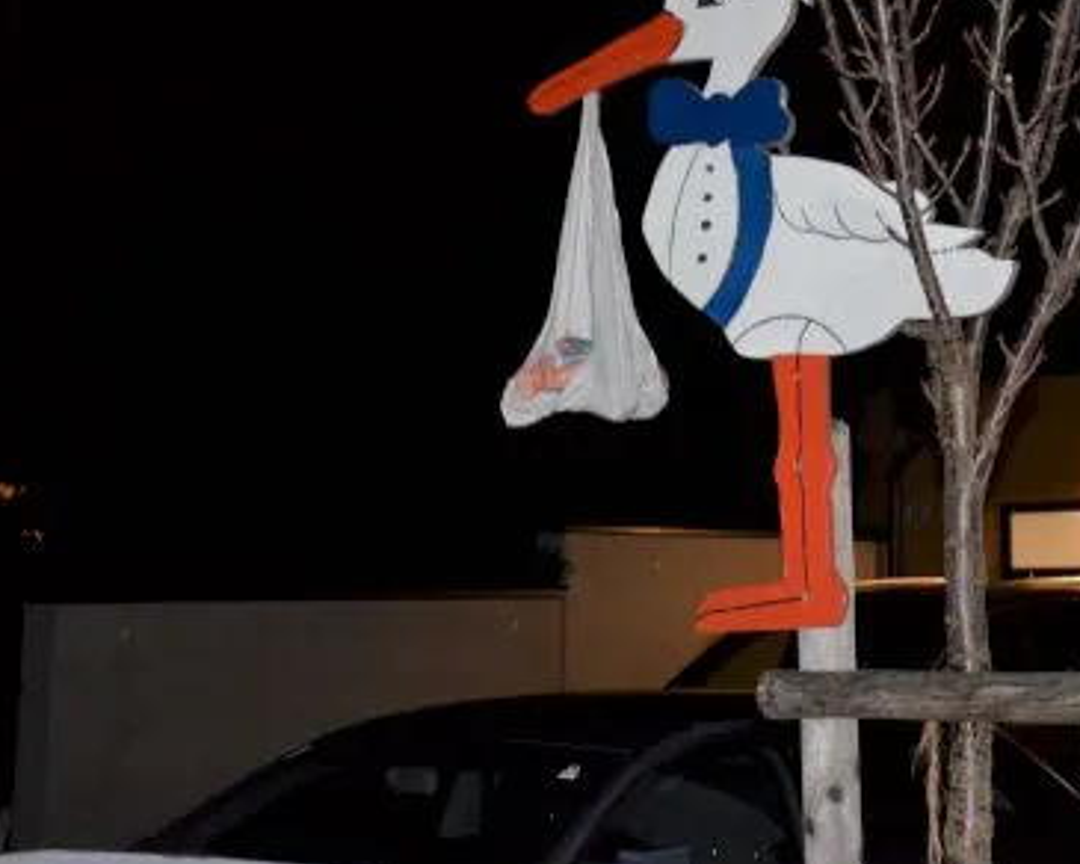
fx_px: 2078
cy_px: 290
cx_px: 840
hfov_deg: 28.6
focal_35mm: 65
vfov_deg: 23.4
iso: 3200
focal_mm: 26
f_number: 4
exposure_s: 1/60
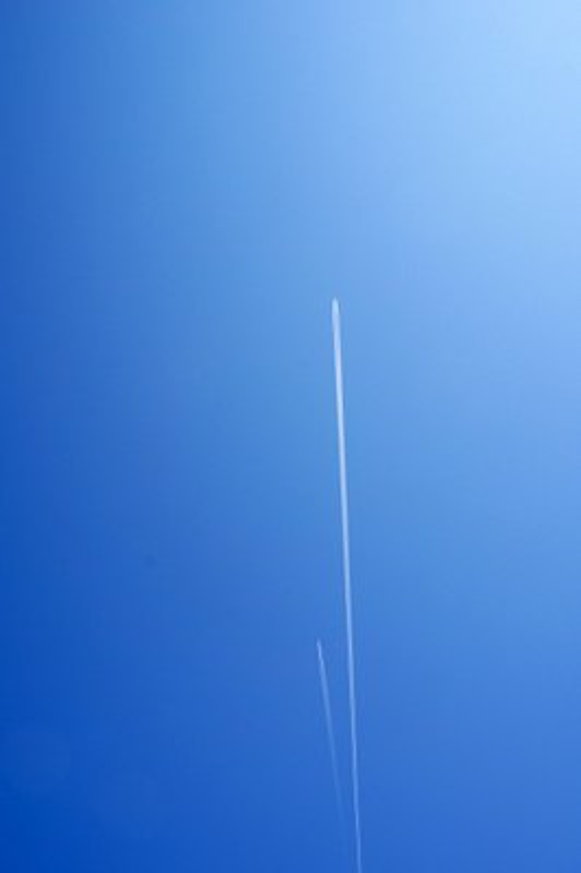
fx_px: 837
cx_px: 290
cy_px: 436
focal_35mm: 34
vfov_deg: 55.1
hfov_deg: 38.3
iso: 200
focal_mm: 23
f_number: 13
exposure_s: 1/320
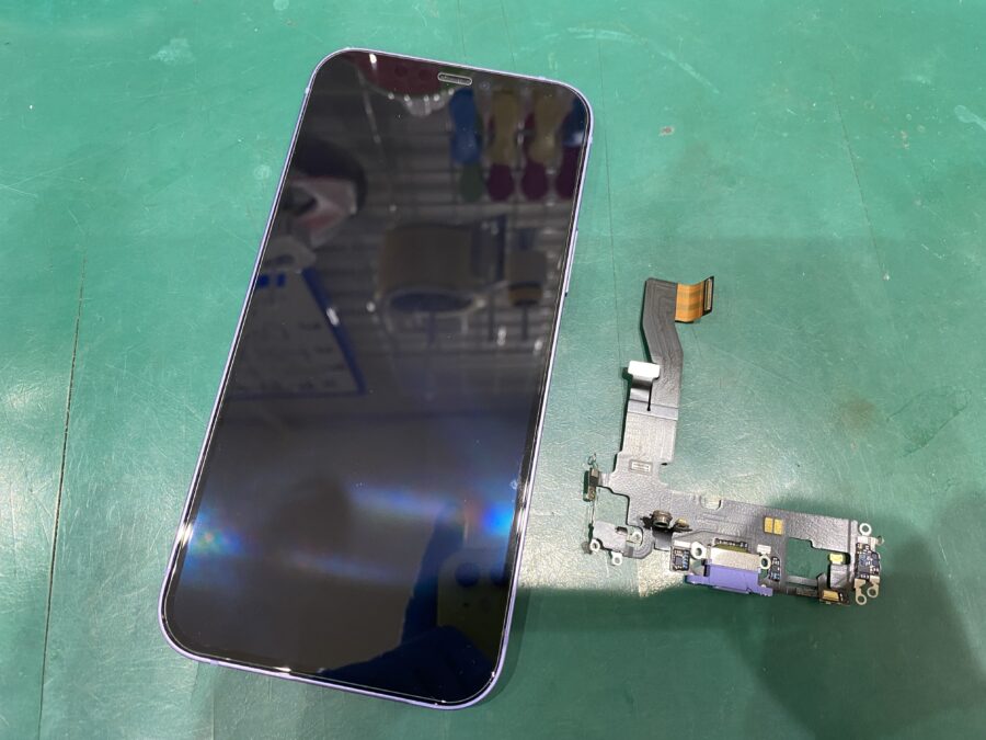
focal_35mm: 26
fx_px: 741
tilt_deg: -75.0
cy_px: 370
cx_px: 493
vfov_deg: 53.1
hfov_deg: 67.3
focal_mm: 4.25
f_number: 1.8
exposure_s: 1/50
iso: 125
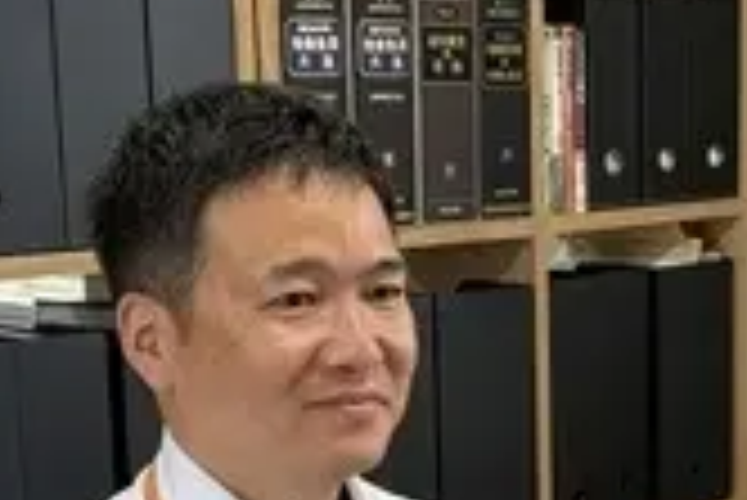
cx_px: 590
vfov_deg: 12.9
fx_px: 2160
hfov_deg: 19.4
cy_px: 563
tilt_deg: -11.9
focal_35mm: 104
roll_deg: +0.5
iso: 100
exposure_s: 1/120
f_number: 1.6
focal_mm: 5.96
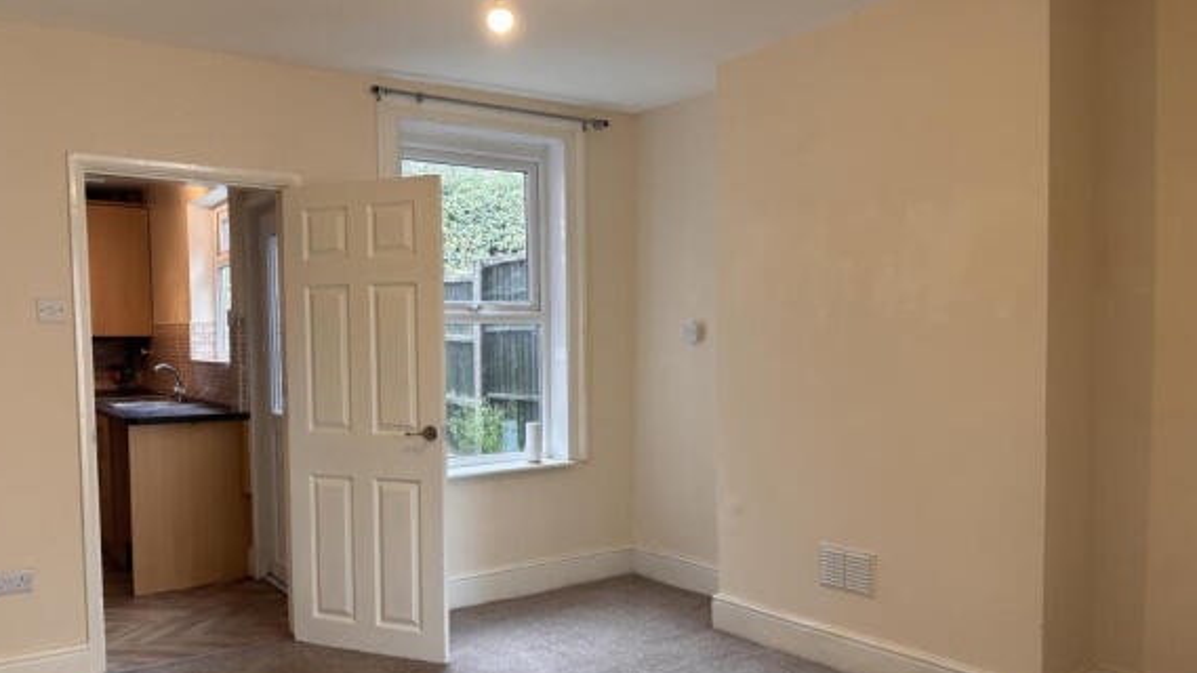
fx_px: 920
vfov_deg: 40.1
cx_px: 586
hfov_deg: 66.1
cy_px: 390
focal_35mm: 29
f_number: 1.6
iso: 100
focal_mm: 5.96
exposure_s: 1/100
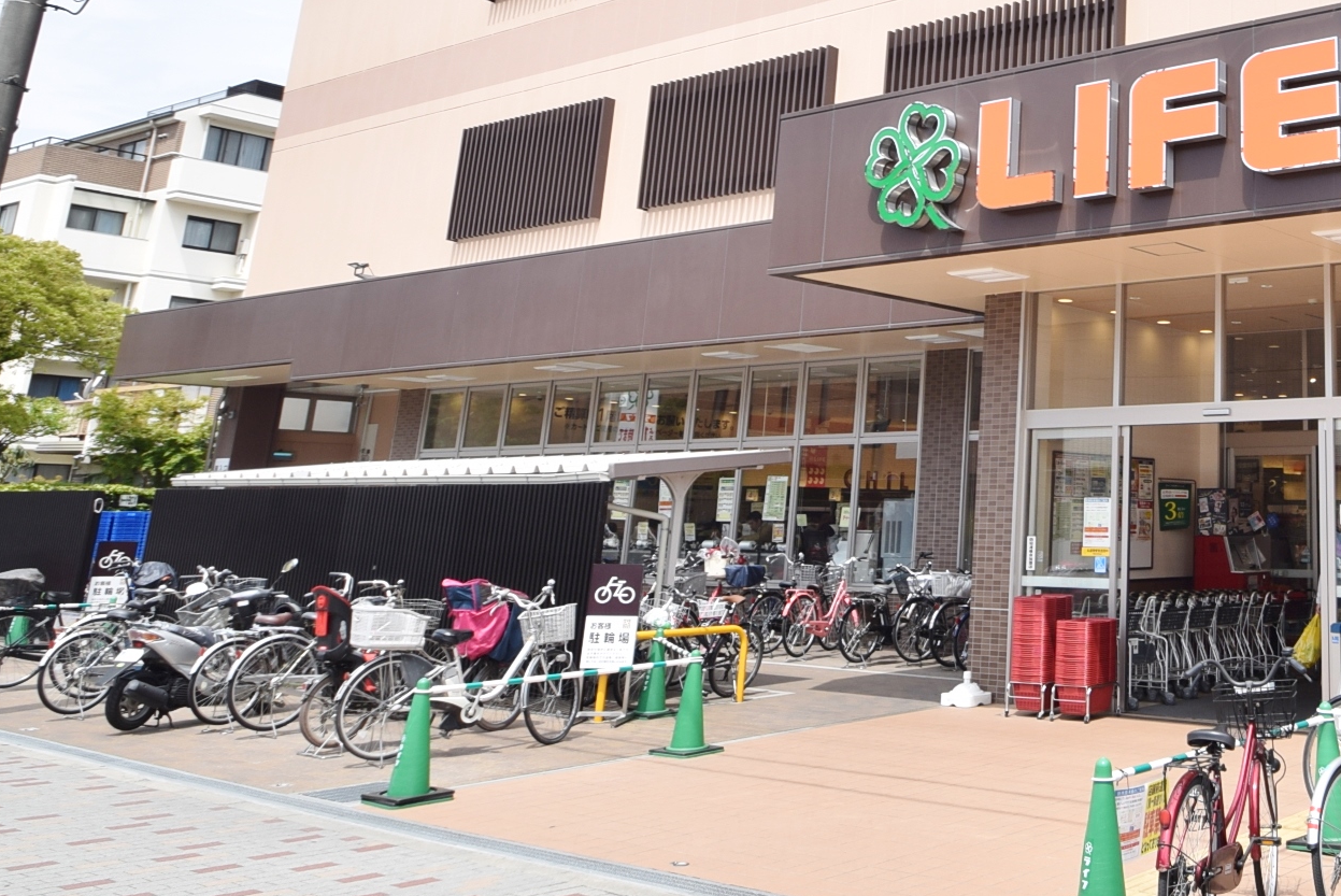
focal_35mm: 36
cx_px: 1227
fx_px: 1342
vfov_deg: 34.8
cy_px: 84
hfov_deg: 47.3
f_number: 7.1
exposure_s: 1/200
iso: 100
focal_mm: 10
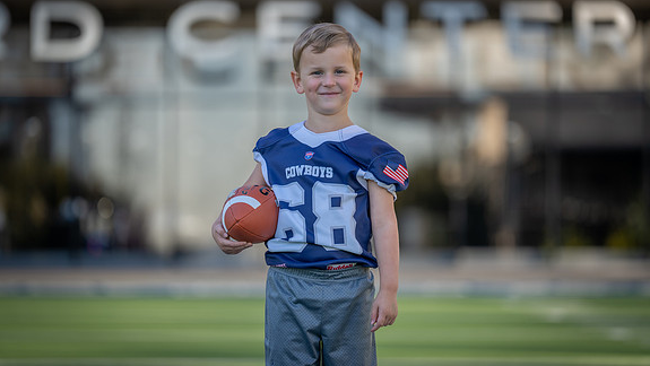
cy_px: 167
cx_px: 327
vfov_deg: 6.3
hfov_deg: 11.2
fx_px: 3328
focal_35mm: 193
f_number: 2.8
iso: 100
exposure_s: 1/500
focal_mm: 178
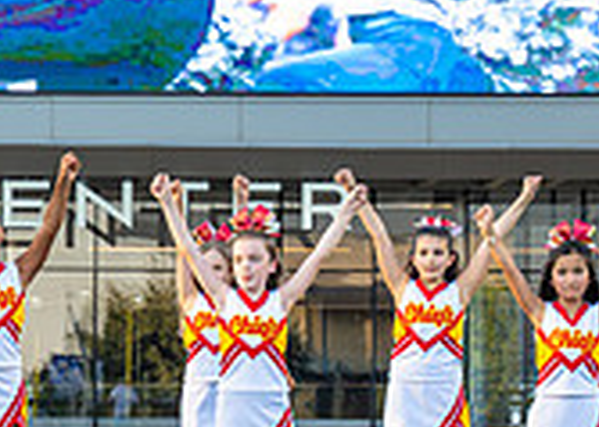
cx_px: 10
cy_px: 331
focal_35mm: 273
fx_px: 4641
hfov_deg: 7.4
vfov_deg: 5.3
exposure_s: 1/500
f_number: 4.5
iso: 640
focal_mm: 70
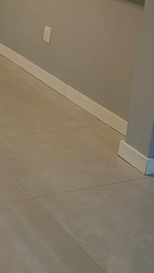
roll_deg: -3.6
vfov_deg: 25.8
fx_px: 559
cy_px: -12
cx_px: -73
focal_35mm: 77
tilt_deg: -11.8
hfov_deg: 14.7
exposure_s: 1/120
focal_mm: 5.96
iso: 200
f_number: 1.6
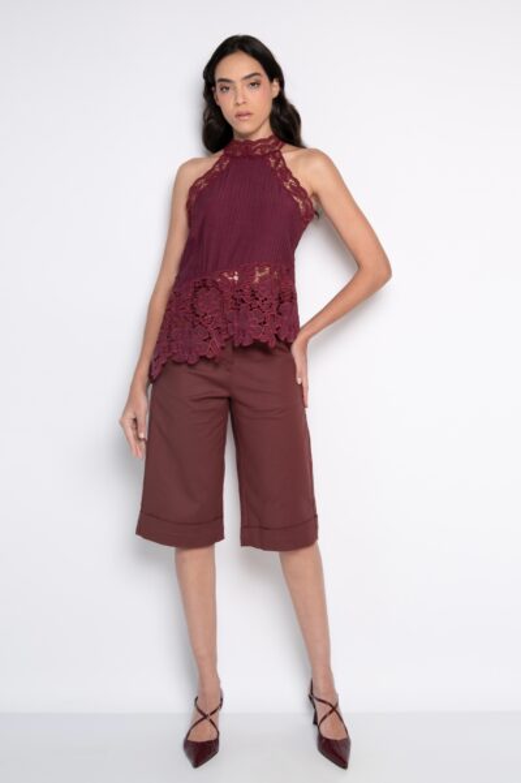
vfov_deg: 48.5
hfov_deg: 33.4
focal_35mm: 40
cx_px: 260
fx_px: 869
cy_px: 392
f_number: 5
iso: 160
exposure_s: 1/125
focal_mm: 40
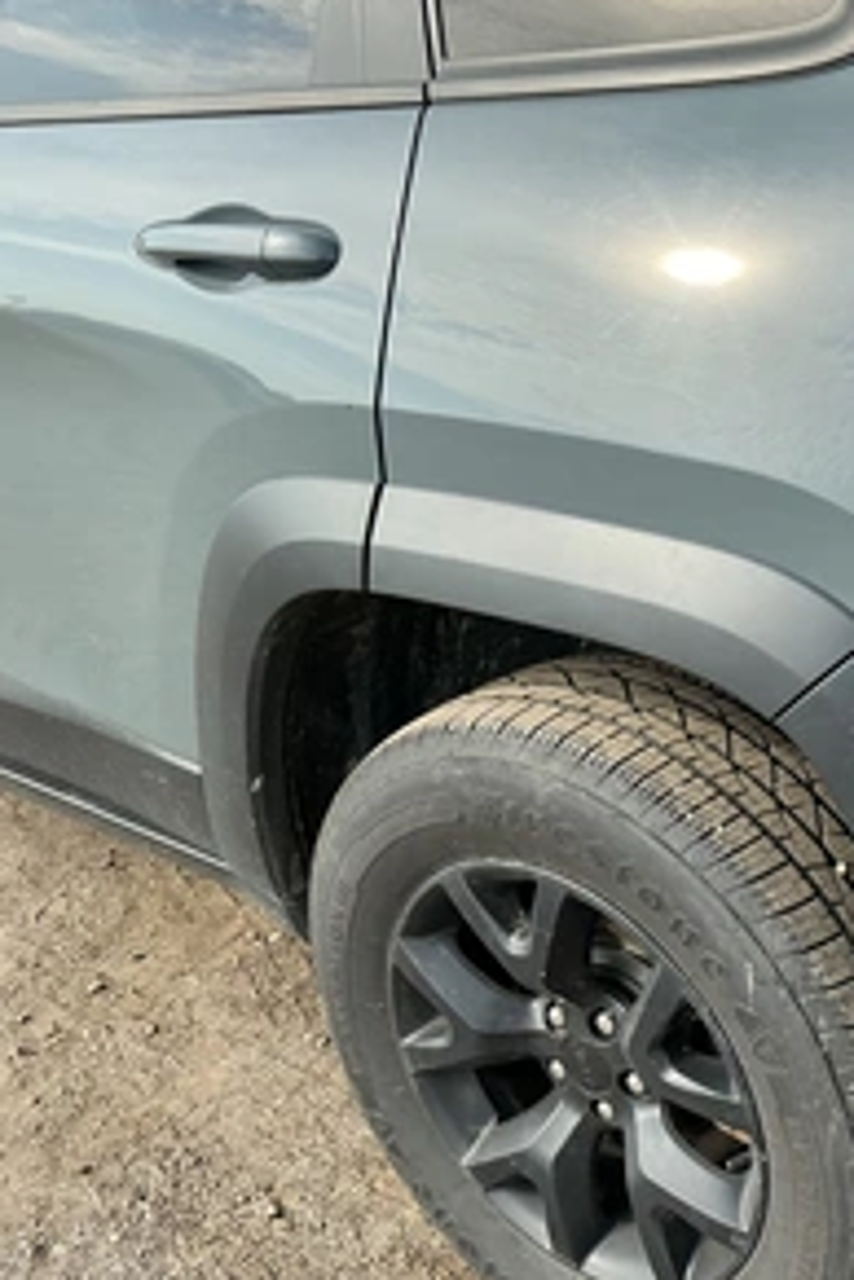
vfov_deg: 48.5
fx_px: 1423
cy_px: 647
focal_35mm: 40
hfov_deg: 30.9
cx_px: 863
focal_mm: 3
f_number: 1.8
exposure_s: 1/674
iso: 25
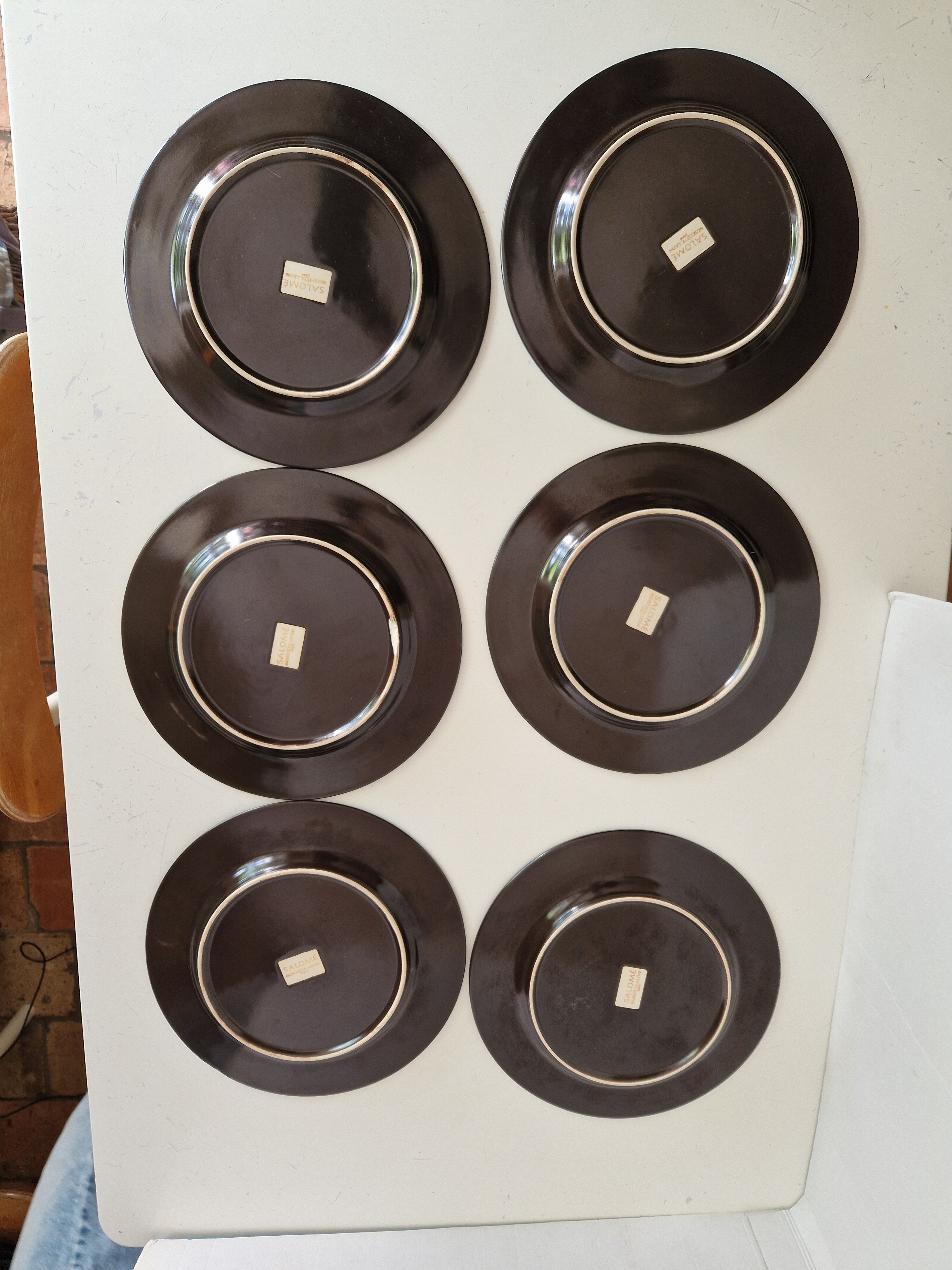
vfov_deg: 73.9
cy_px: 635
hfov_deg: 58.9
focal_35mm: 23
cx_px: 476
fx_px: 843
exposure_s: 1/113
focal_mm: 5.4
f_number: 1.8
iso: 50
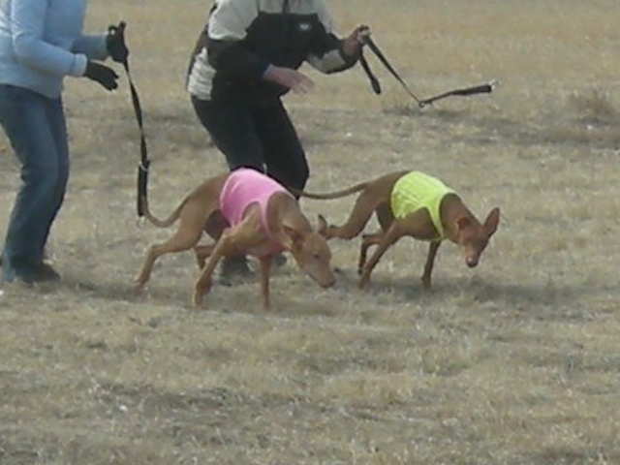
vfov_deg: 40.7
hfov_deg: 52.6
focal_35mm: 35
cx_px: 310
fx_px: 627
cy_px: 232
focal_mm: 7.5
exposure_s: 1/667
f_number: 3.8
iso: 64
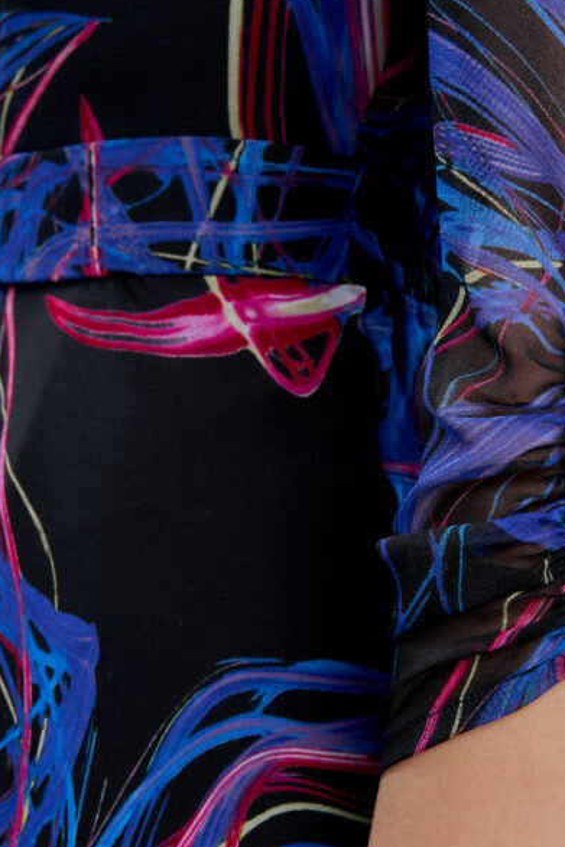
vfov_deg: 30.5
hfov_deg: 20.6
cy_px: 432
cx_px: 327
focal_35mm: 66
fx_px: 1553
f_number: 10
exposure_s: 1/160
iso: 100
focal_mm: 43
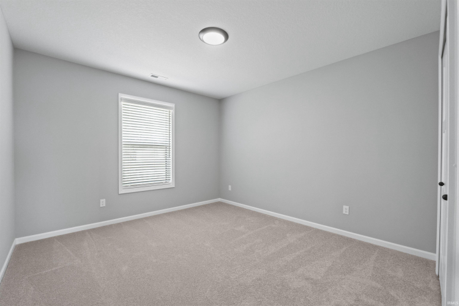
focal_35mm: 15
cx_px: 230
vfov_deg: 77.3
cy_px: 153
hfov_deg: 100.4
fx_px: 191
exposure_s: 1/15
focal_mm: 10
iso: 800
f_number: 5
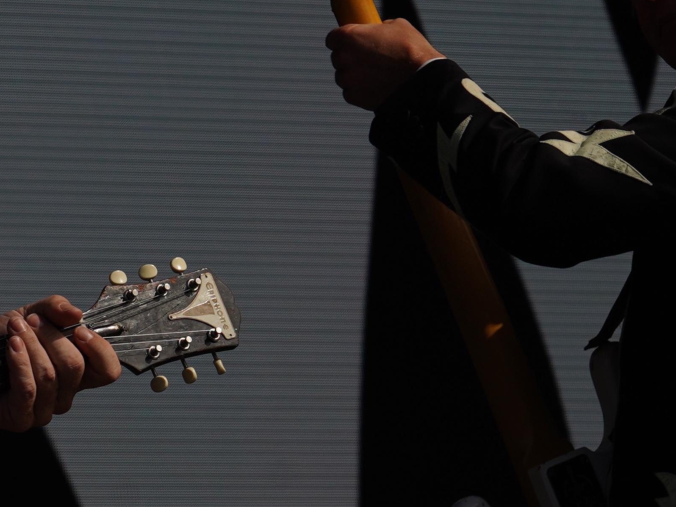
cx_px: -258
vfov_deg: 5.0
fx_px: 5859
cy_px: 335
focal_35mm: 300
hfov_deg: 6.5
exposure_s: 1/1250
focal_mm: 83
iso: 100
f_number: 8
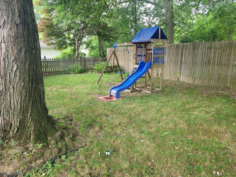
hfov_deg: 67.3
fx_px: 177
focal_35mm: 26
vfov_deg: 53.1
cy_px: 88
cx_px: 118
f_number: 1.8
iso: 50
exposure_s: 1/120
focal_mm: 5.4
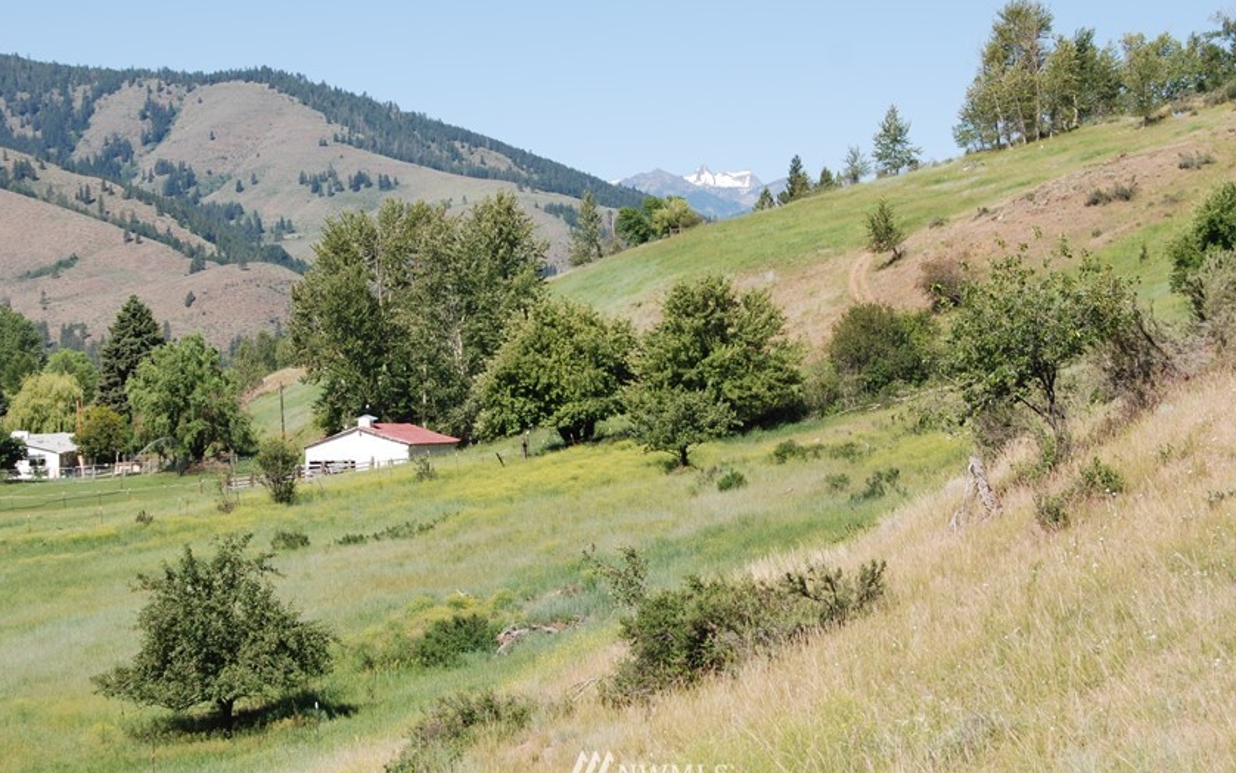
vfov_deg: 14.4
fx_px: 3066
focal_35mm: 91
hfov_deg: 22.8
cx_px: 653
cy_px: 291
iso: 100
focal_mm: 46
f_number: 8
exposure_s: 1/250
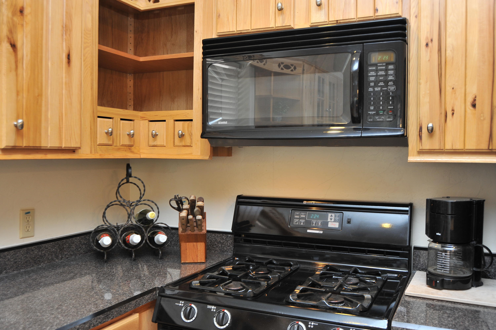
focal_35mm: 35
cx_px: 248
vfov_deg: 37.8
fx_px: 482
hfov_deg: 54.5
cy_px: 165
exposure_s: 1/30
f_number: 5
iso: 640
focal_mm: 35
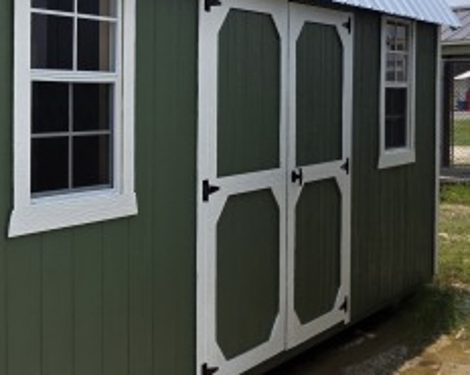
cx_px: -87
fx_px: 861
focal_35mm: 62
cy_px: 107
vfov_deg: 24.4
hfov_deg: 27.1
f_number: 1.7
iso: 80
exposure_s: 1/7061
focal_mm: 6.3
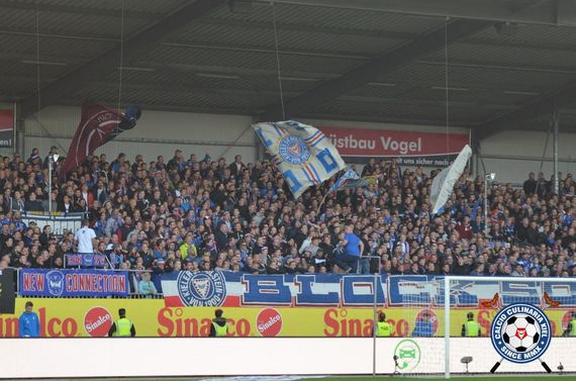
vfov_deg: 9.1
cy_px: 190
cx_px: 288
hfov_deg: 13.7
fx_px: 2394
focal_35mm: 150
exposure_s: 1/640
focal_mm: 100
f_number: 2.8
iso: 500
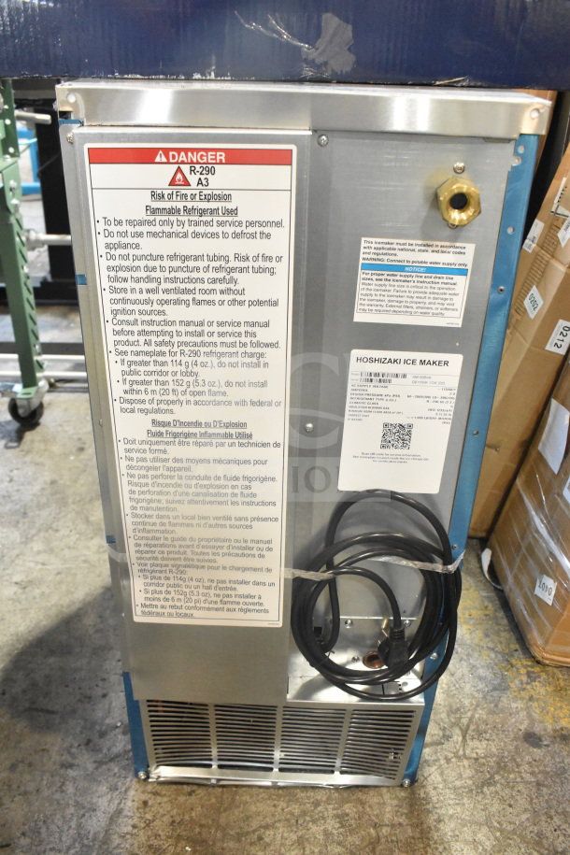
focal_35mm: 30
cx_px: 285
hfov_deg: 43.6
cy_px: 428
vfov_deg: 61.9
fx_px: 712
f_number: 7.1
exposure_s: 1/200
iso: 6400
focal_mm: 20
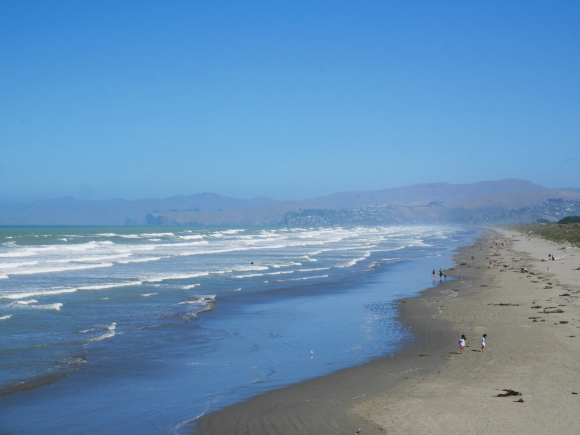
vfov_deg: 22.9
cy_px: 218
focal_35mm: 64
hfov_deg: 30.3
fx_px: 1072
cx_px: 290
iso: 200
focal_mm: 32
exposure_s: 1/500
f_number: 11
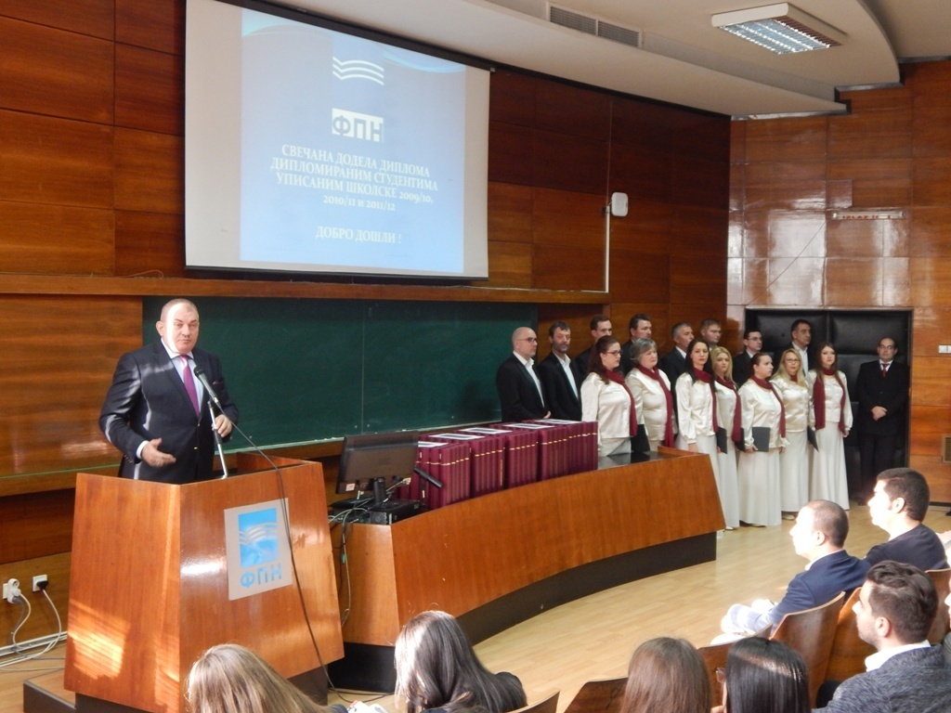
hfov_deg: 43.9
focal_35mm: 43
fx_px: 1181
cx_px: 476
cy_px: 356
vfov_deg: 33.6
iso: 400
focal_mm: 7.7
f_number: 3.6
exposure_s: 1/25
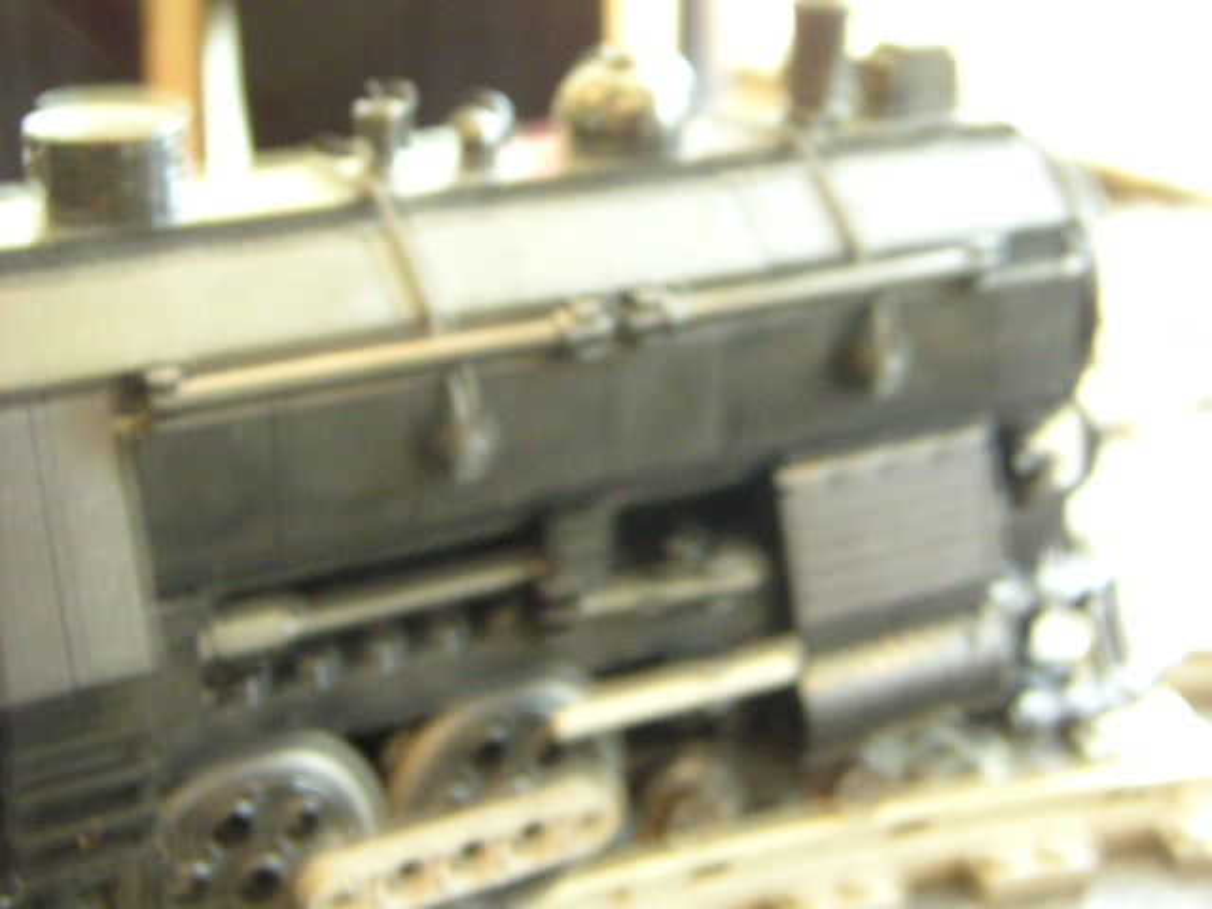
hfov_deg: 30.3
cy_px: 454
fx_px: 2241
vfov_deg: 22.9
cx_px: 606
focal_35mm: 64
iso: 400
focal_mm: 8.4
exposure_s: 1/4
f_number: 3.3
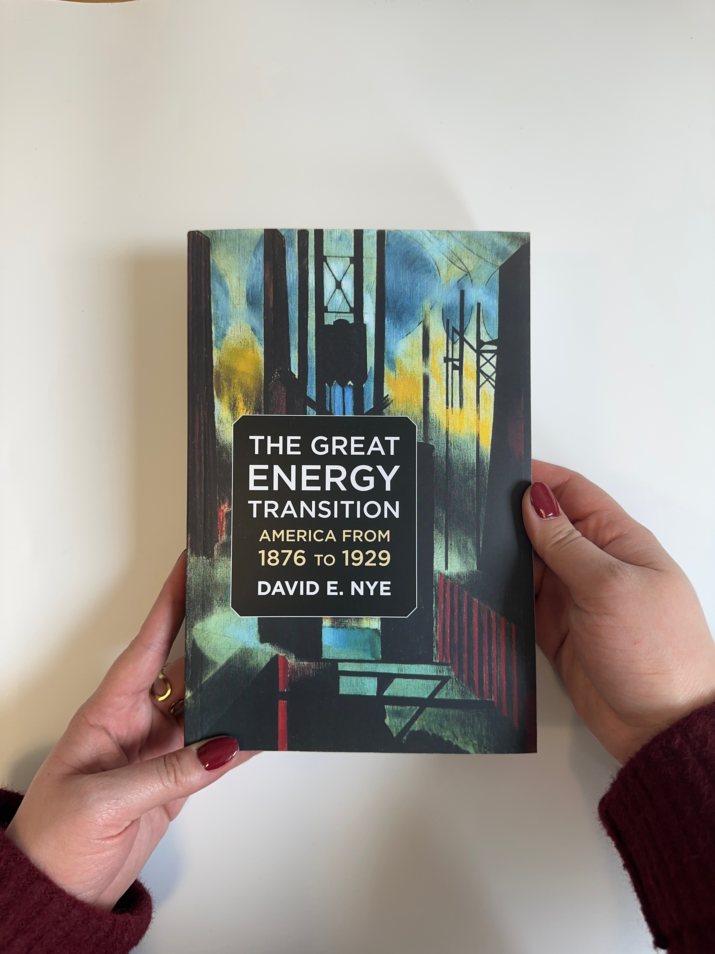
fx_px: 661
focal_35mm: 24
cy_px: 477
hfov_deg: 56.8
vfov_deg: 71.6
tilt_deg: -84.9
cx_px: 358
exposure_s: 1/120
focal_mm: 6.86
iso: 64
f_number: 1.78
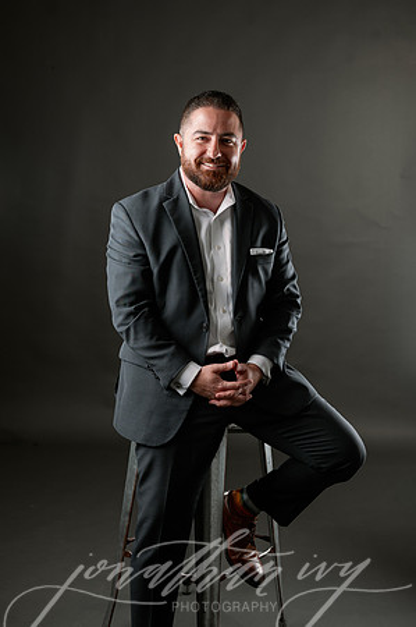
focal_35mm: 50
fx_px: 869
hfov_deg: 26.9
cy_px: 314
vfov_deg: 39.6
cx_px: 208
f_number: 5
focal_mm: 50
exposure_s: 1/200
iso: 100
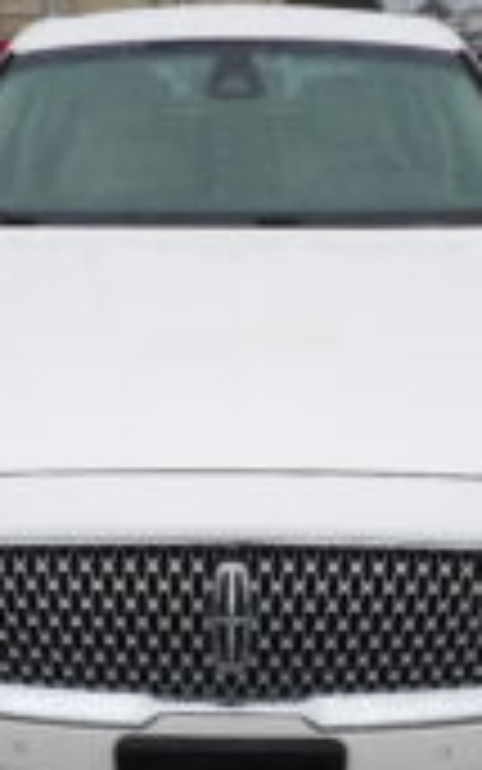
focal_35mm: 52
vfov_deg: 38.4
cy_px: 511
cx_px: 225
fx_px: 1092
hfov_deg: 24.9
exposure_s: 1/191
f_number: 3.2
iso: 100
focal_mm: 4.3
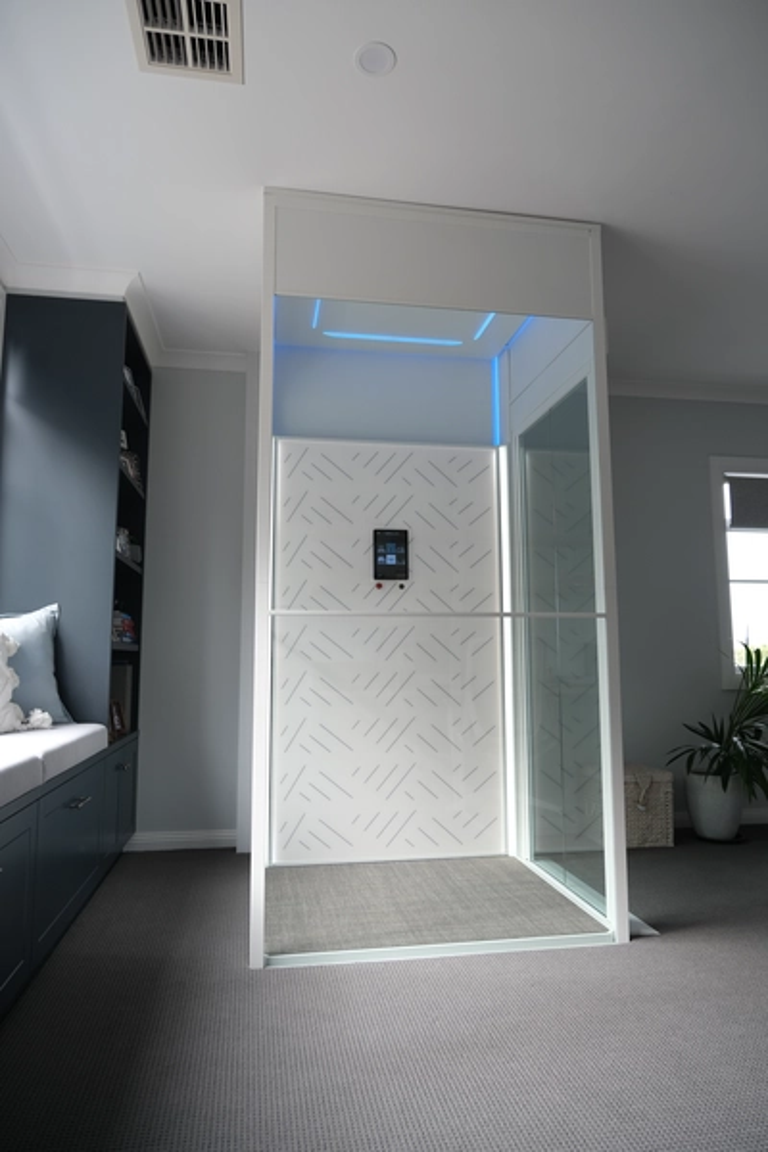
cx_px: 384
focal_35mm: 23
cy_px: 576
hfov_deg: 55.1
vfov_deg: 76.1
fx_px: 736
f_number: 3.5
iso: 160
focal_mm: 15
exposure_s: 1/100
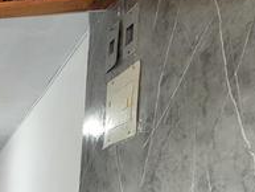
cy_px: 256
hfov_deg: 30.3
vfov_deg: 27.5
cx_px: -106
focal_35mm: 43
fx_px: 317
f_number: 2.2
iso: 320
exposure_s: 1/30
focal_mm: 2.2
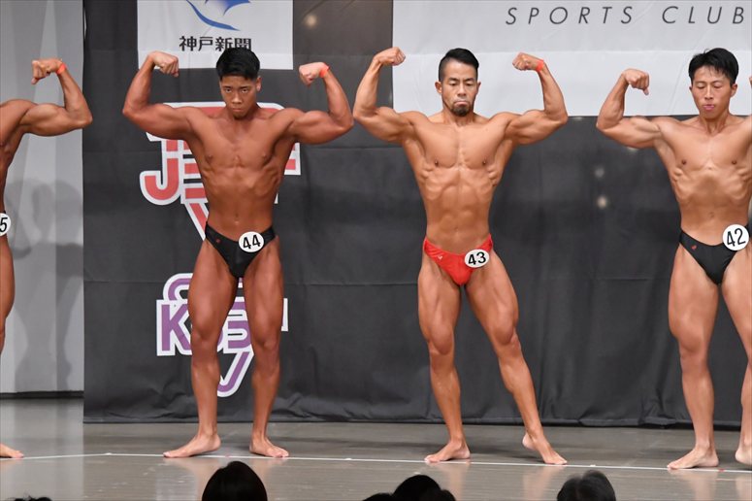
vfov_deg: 6.1
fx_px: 4698
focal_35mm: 225
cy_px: 250
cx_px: 376
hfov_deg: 9.2
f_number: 5.6
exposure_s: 1/400
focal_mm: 150
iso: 6400
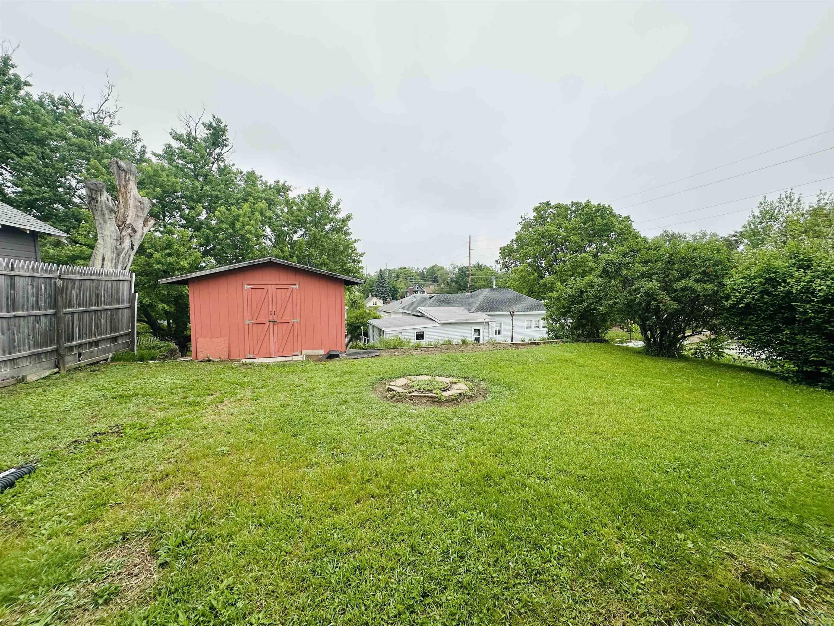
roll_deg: -0.1
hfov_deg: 102.1
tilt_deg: -3.5
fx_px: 337
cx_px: 417
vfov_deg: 85.7
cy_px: 313
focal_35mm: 14
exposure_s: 1/320
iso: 40
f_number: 2.2
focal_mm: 2.22
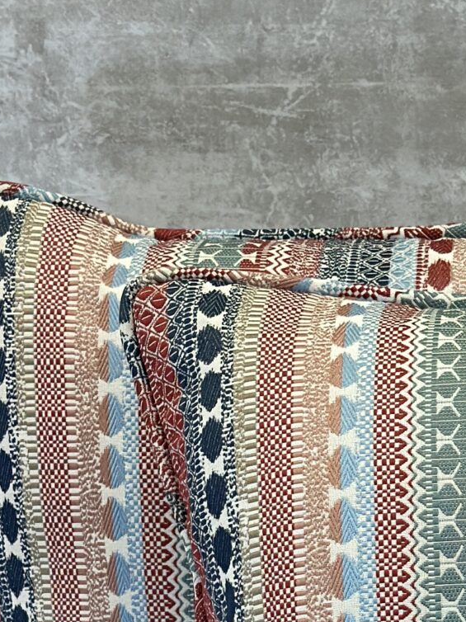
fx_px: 2927
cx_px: 607
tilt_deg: -15.5
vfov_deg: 11.7
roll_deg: +0.4
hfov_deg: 9.0
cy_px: 879
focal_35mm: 163
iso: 80
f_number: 1.78
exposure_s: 1/120
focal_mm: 6.86
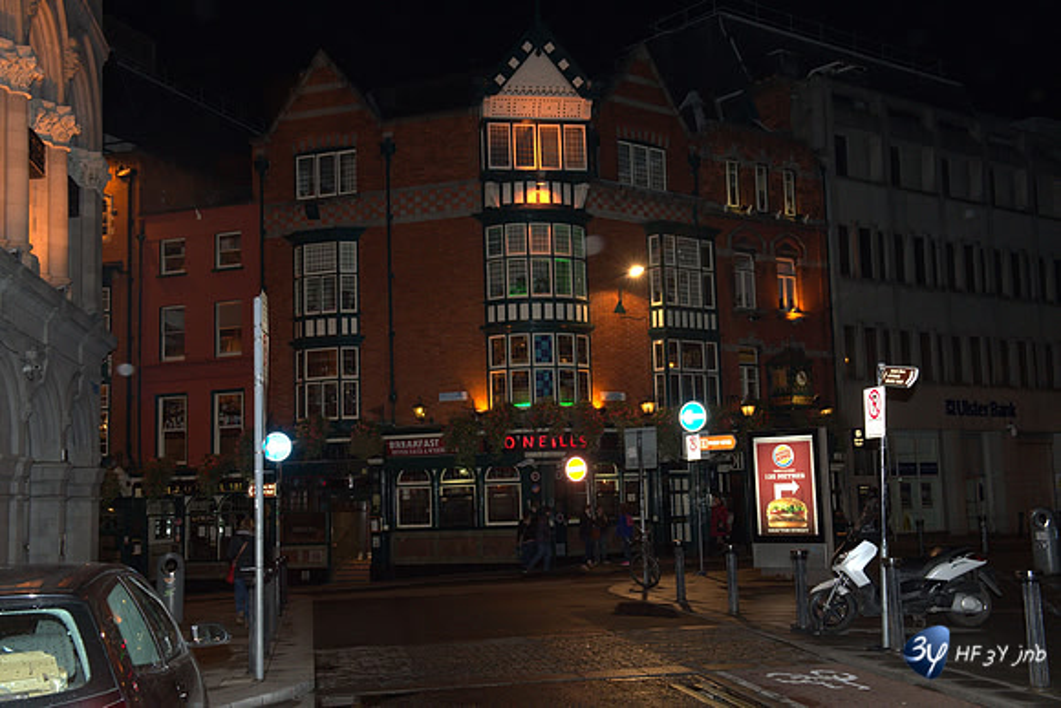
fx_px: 1297
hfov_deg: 44.5
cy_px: 354
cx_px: 530
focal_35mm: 44
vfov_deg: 30.5
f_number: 8
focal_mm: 44
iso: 1600
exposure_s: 1/60
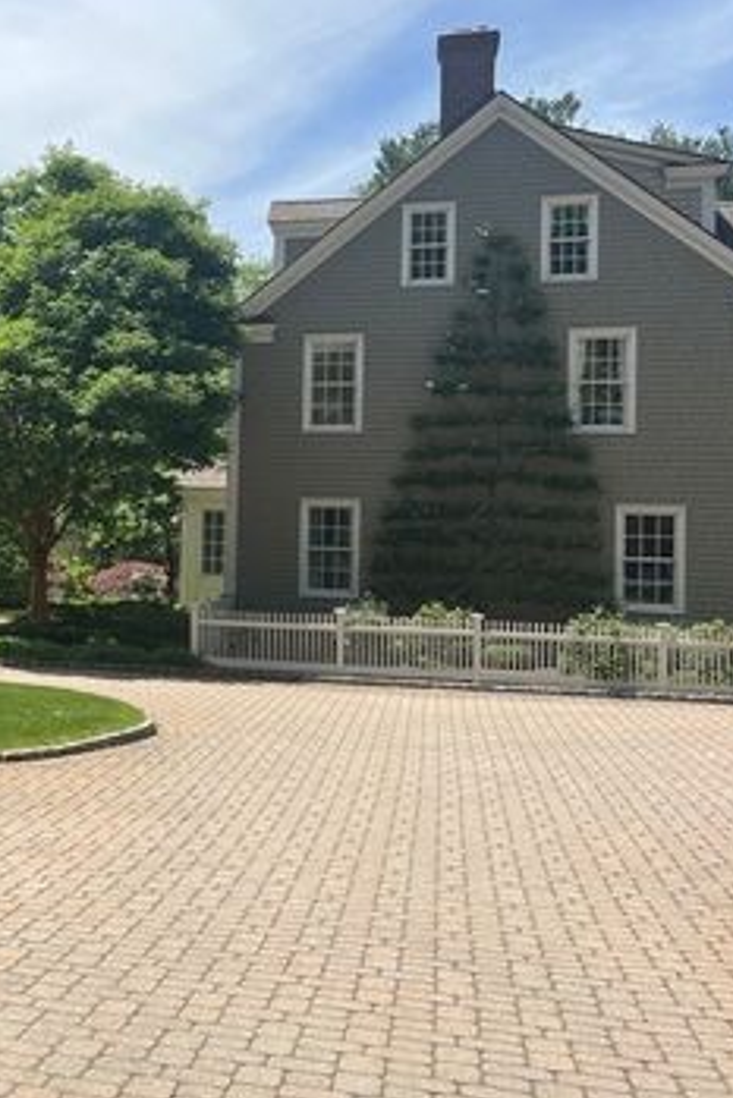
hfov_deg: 26.6
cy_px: 492
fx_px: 1403
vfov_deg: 42.7
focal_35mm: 46
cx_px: -104
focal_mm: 5.7
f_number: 1.5
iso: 50
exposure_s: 1/3356
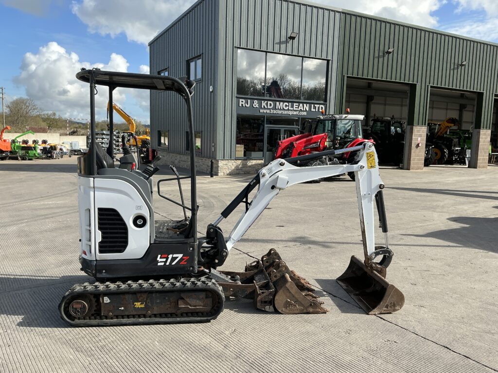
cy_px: 186
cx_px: 249
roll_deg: -1.9
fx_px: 403
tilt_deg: -6.6
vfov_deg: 49.7
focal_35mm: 28
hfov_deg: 63.4
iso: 25
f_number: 1.8
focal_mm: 3
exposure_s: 1/1412
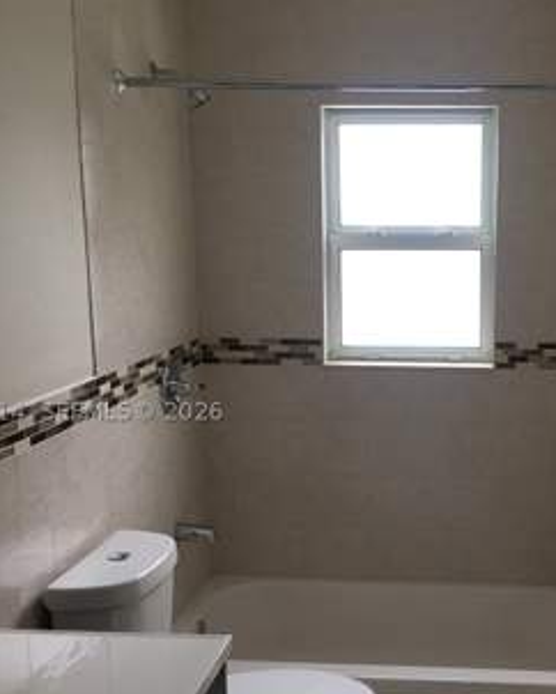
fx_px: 925
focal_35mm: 45
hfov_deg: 32.7
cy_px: 411
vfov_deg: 41.0
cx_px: 434
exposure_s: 1/30
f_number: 2.2
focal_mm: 4.15
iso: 32
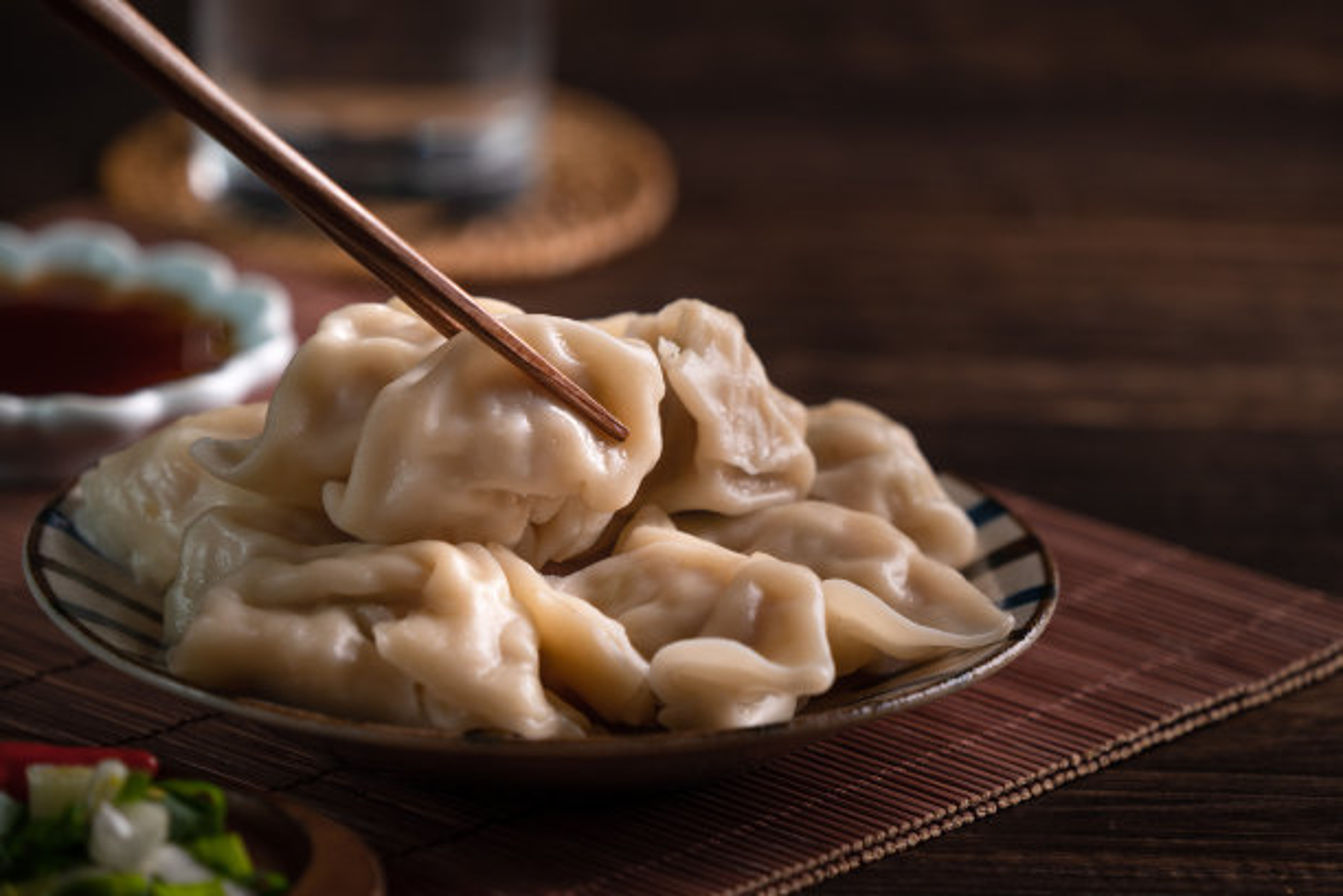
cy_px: 448
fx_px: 8915
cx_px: 672
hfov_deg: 8.6
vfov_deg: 5.7
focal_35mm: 239
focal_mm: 239
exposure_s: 1/200
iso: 100
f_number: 6.3
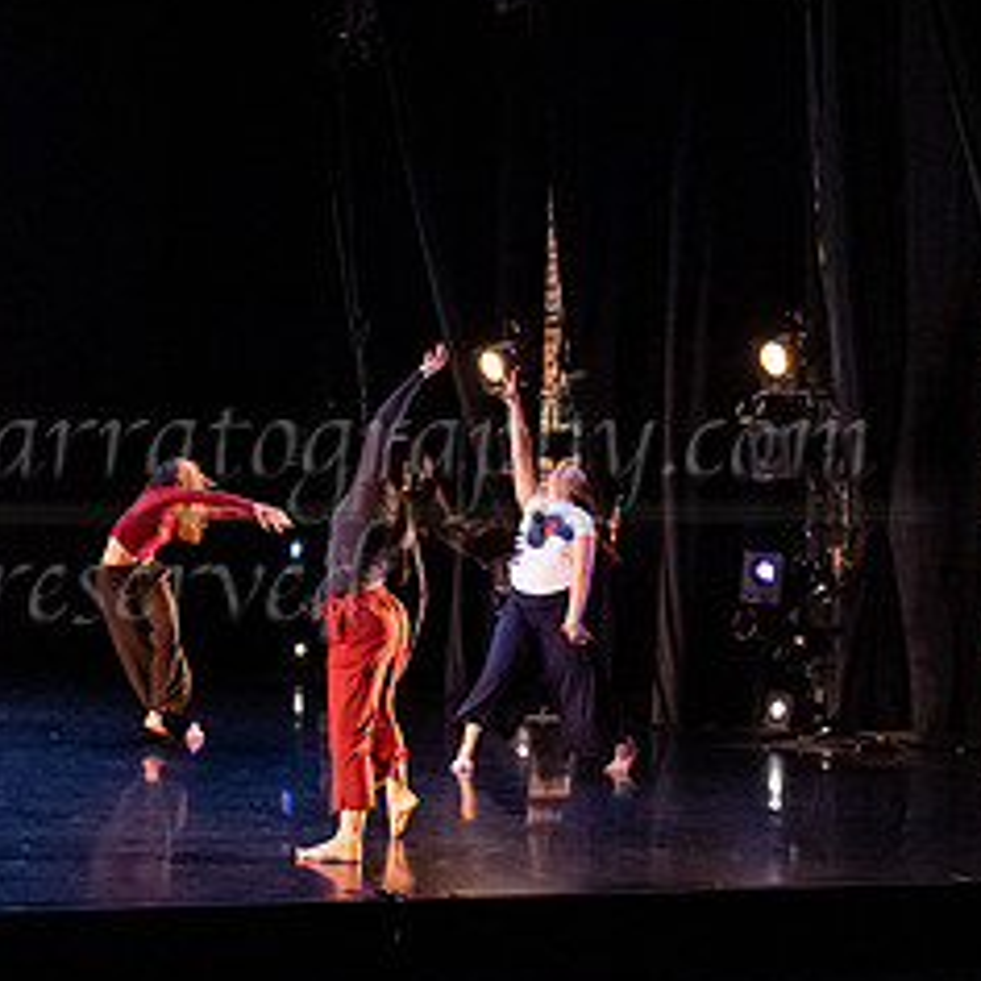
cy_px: 354
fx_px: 2693
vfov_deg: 20.6
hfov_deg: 19.9
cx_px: -25
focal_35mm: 84
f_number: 4
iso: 4000
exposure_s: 1/400
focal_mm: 32
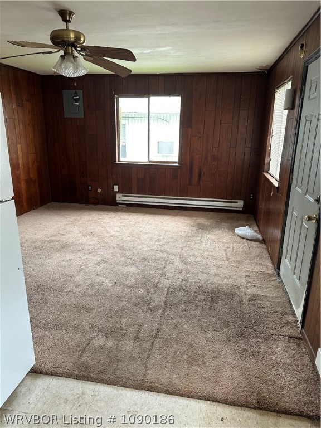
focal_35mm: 24
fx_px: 297
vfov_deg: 71.6
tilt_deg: -14.4
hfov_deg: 56.8
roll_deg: -0.9
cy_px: 214
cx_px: 160
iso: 160
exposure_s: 1/121
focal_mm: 6.86
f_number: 1.78
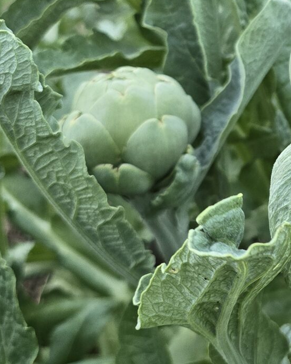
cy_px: 27
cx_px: 459
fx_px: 893
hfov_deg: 16.6
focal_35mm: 83
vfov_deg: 22.4
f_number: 1.7
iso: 160
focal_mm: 6.3
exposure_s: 1/180
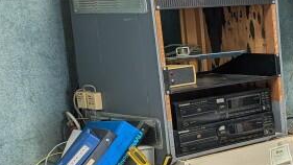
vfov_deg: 12.7
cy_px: 104
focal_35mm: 95
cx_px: 495
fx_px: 738
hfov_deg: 18.5
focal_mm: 6.9
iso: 40
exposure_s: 1/24
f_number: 1.68
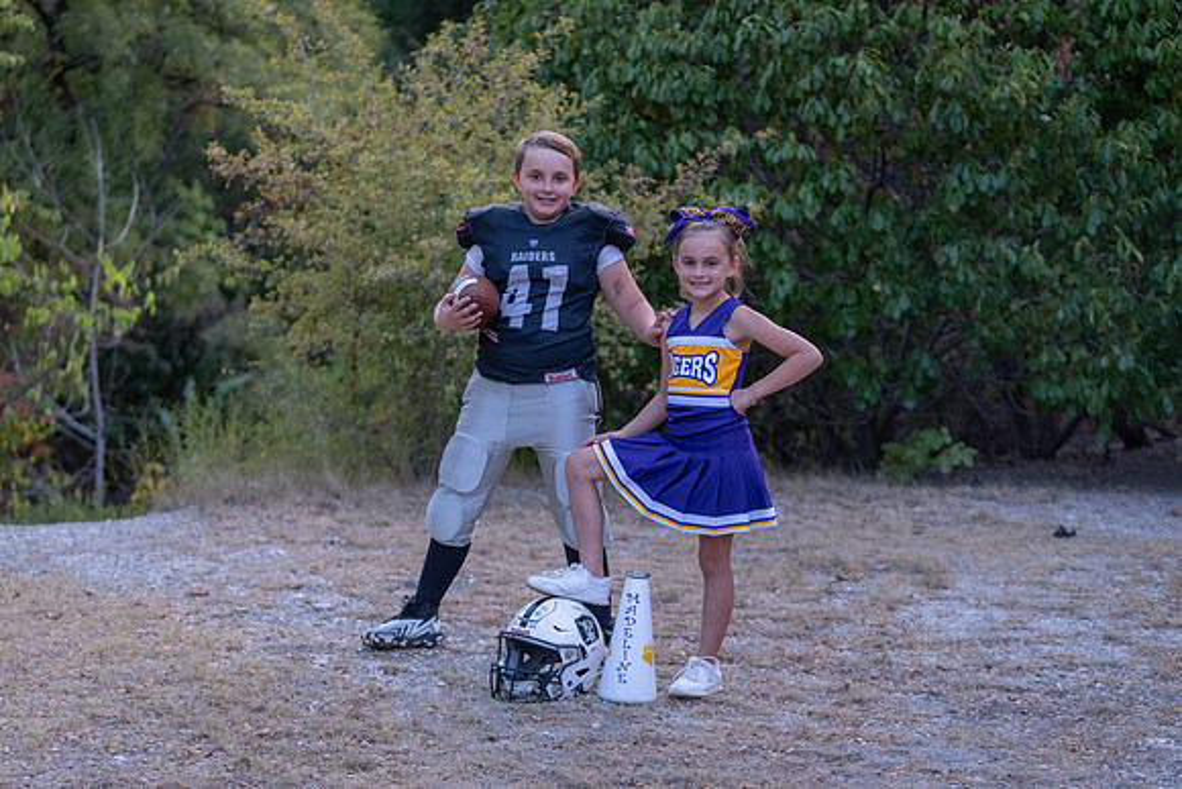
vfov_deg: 18.4
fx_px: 2430
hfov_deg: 27.3
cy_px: 394
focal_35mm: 74
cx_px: 591
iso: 500
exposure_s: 1/320
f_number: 2.8
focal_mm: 74
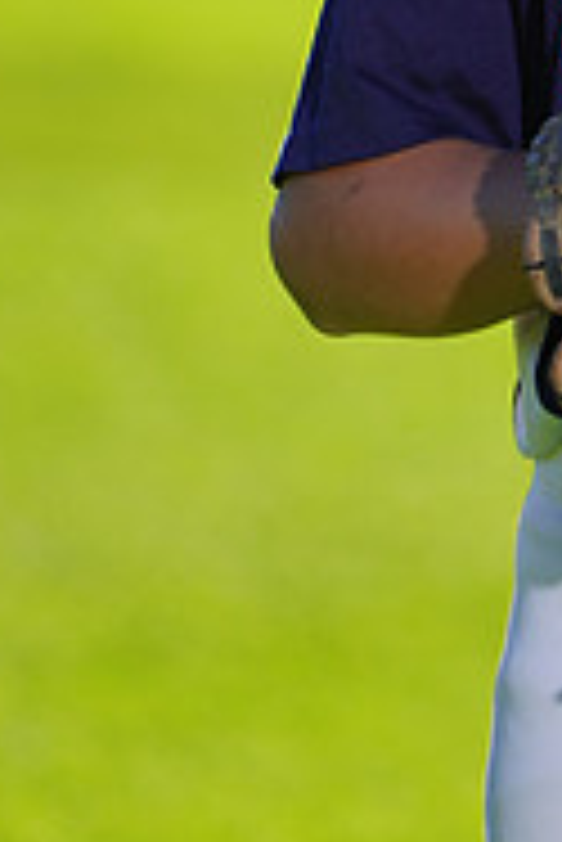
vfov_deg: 1.8
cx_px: 767
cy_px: -360
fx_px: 26340
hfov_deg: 1.2
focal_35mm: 1127
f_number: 8
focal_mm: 364
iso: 100
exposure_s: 1/250
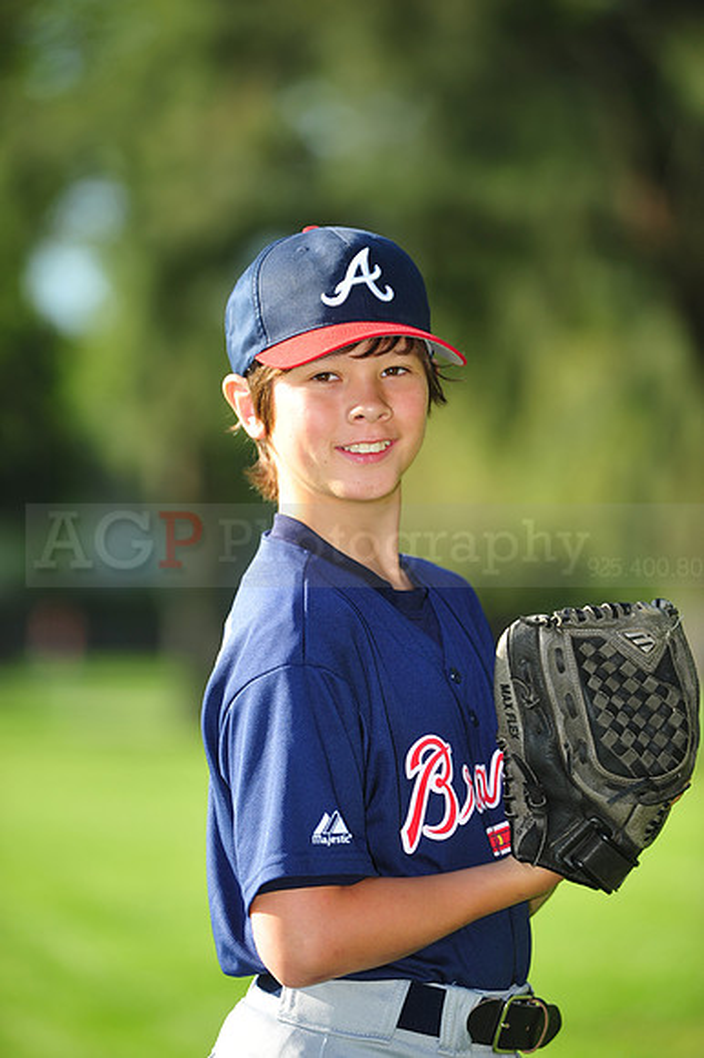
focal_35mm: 200
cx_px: 352
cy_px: 529
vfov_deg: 10.3
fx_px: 5873
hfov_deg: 6.9
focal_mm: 200
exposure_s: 1/640
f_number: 4
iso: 200
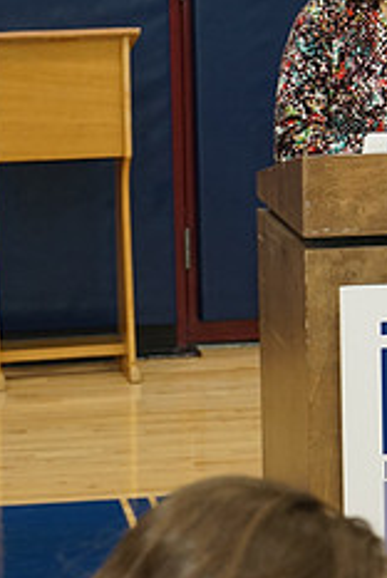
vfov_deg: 11.8
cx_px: 469
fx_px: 2797
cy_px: 155
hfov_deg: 7.8
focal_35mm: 174
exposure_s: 1/80
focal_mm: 70
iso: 1600
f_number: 5.6
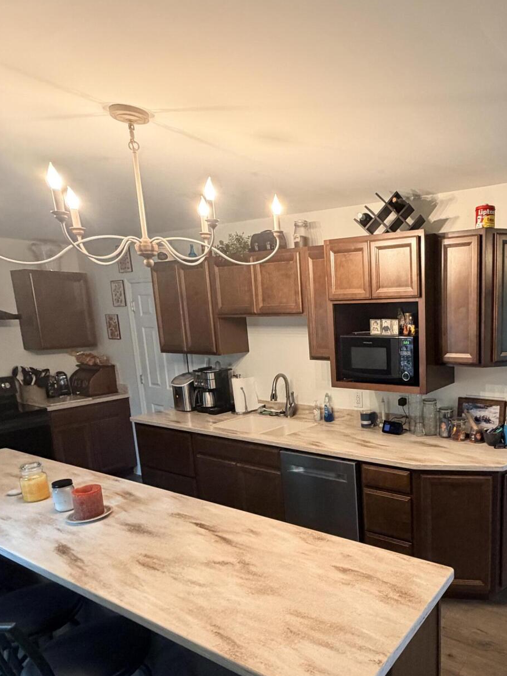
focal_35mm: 23
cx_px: 413
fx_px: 449
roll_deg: -0.5
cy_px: 400
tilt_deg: -8.3
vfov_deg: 73.3
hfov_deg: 54.4
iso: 400
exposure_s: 1/60
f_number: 2.2
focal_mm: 2.22
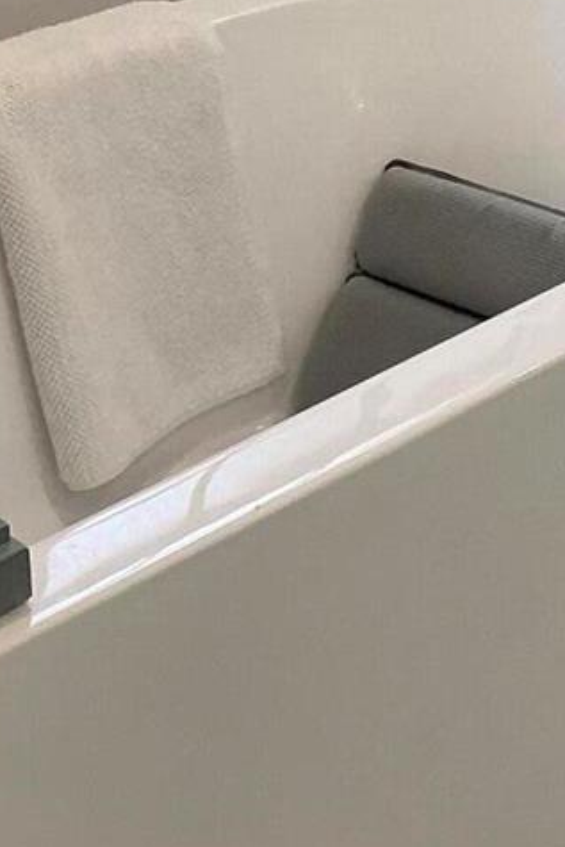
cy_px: -157
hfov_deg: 13.6
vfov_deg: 19.6
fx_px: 2305
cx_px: 668
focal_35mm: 98
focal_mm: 3
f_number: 1.8
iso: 50
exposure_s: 1/120
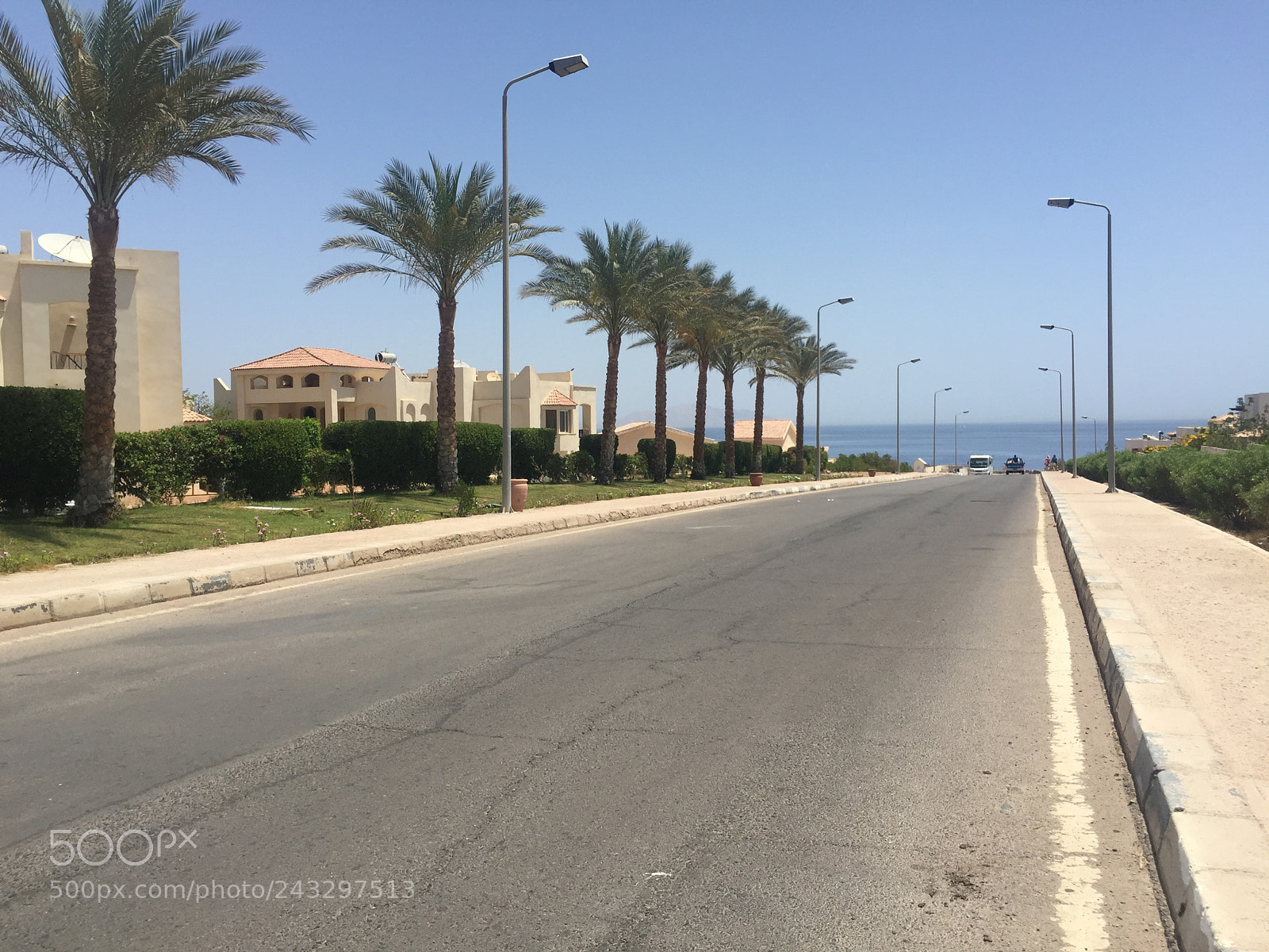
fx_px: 1063
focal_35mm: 29
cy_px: 476
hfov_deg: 61.7
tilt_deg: -1.4
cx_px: 634
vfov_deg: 48.2
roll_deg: +1.3
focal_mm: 4.15
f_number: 2.2
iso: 32
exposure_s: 1/2475
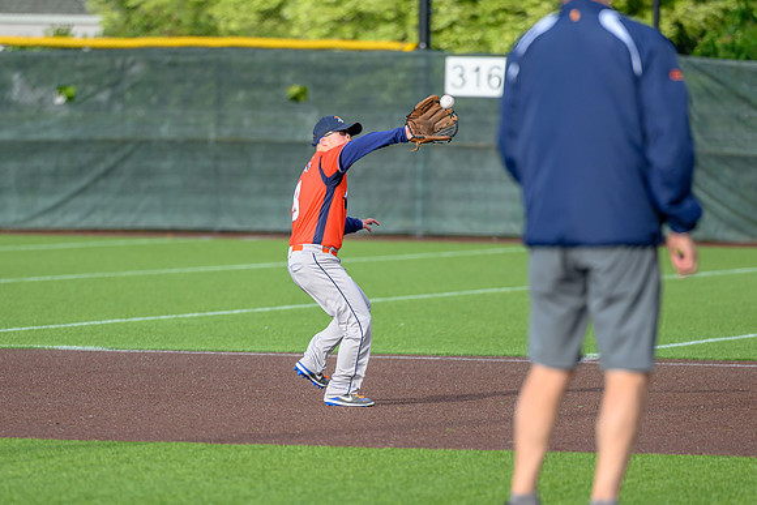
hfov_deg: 5.5
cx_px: 284
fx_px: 7919
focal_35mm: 377
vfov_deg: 3.7
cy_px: 278
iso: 320
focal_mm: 195
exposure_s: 1/2000
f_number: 2.8
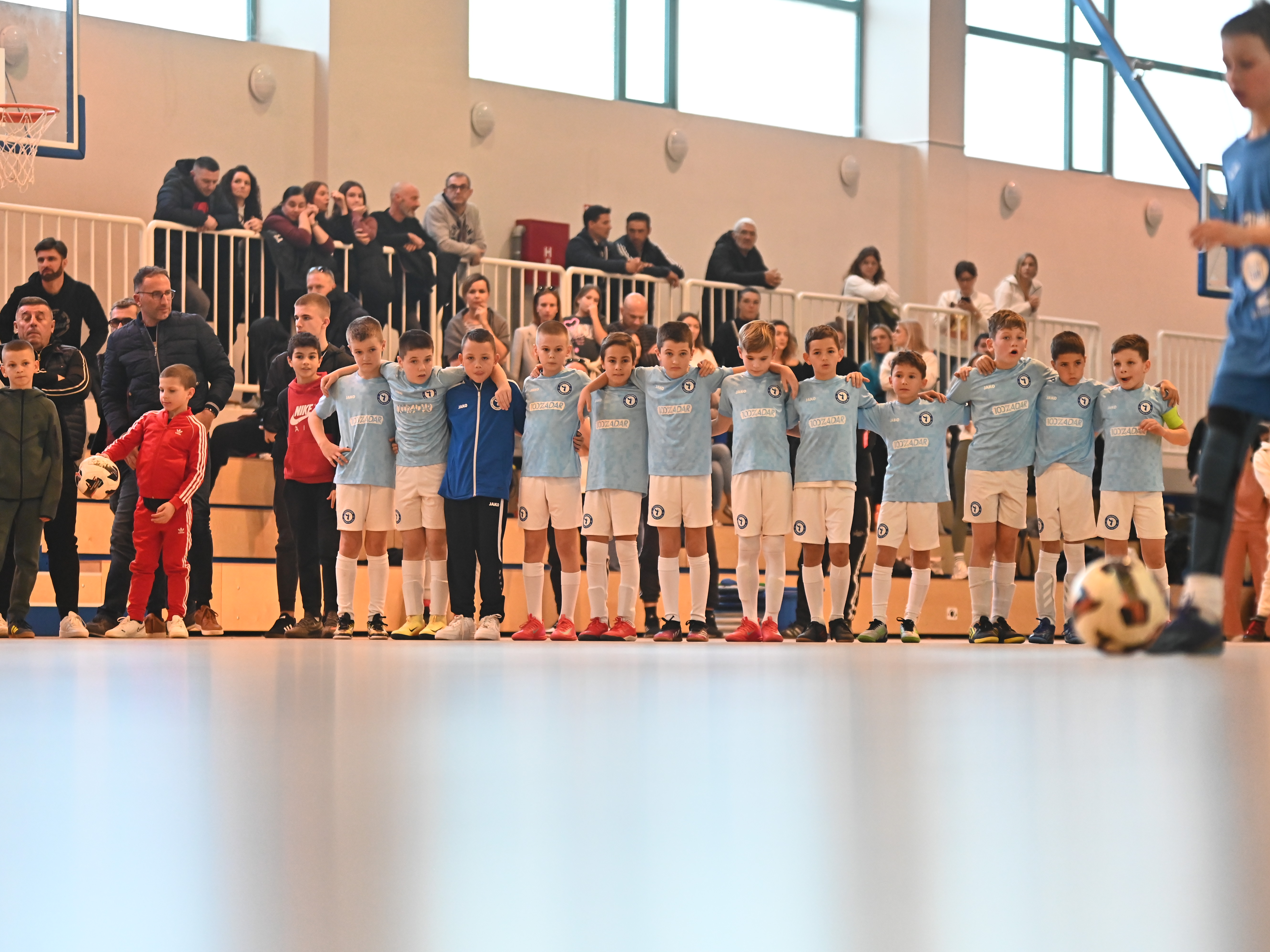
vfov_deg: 11.1
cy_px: 473
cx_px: 675
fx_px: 4879
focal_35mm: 133
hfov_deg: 14.8
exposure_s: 1/640
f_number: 2.8
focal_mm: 122
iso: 3200
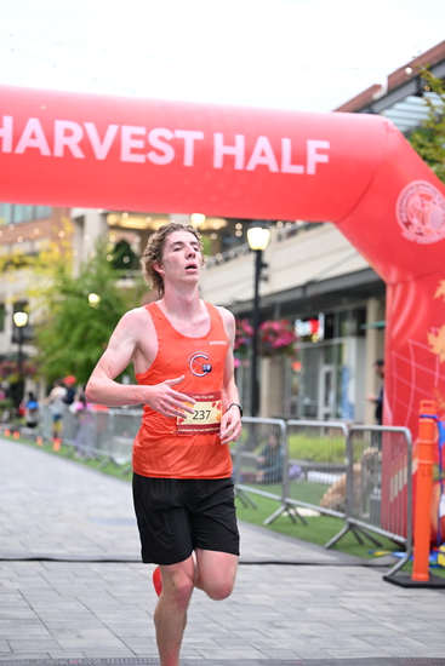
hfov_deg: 19.5
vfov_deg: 28.8
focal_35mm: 70
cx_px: 222
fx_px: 1297
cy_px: 333
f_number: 2.8
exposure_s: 1/800
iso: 1600
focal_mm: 70
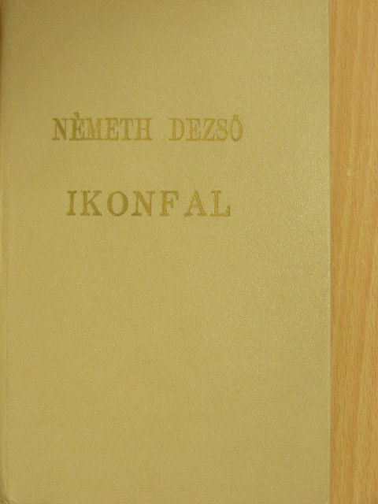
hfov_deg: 23.3
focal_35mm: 63
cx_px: 189
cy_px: 252
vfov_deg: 30.7
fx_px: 917
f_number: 3.5
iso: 200
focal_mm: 10.5
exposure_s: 1/13.1
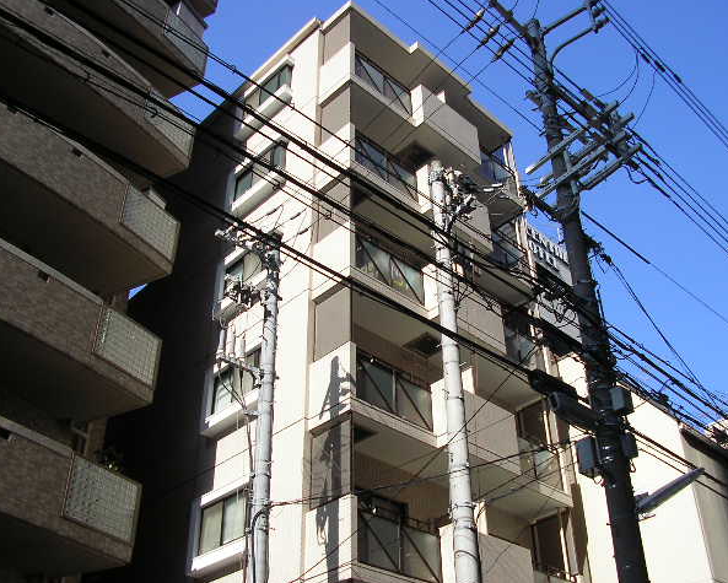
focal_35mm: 40
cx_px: 381
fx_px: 862
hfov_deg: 45.8
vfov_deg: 37.4
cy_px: 292
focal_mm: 5.8
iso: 71
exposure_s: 1/528
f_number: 4.1
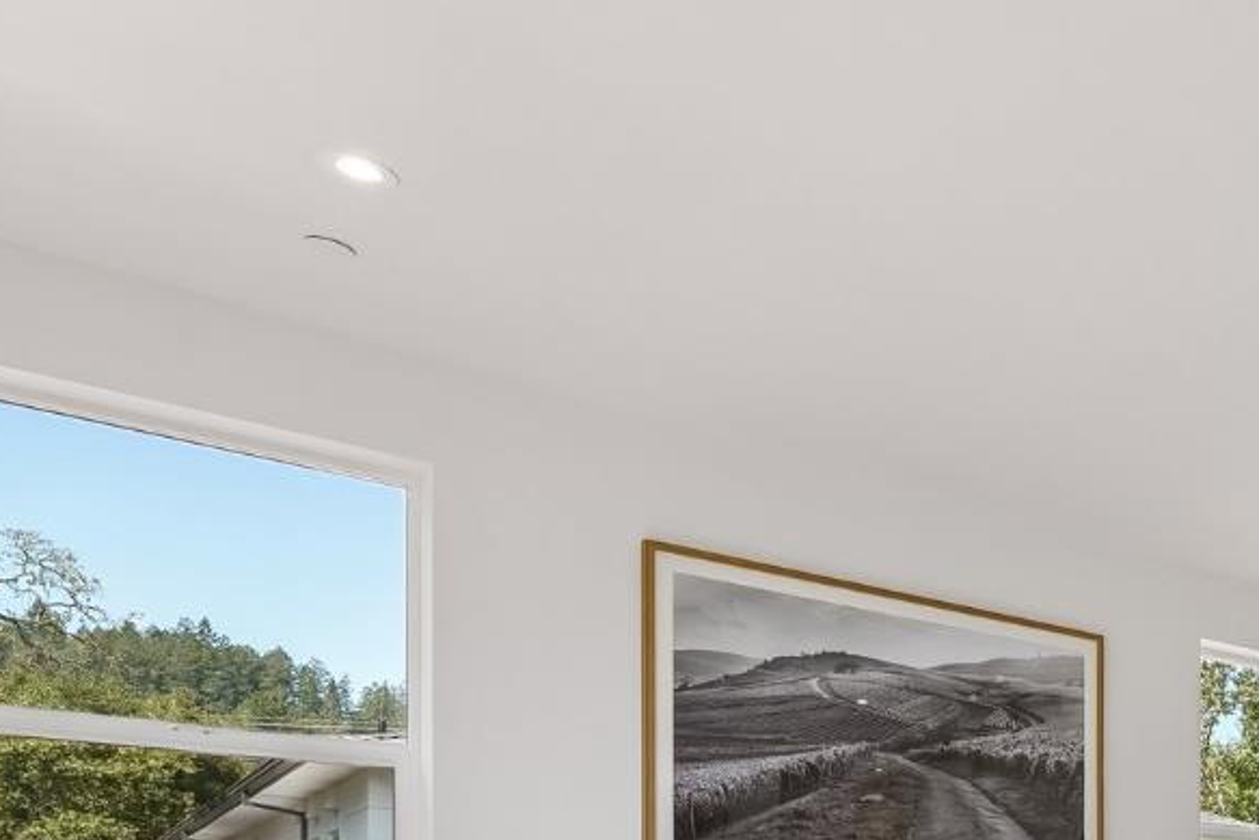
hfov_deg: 39.5
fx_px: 1259
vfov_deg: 32.0
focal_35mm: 36
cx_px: 1486
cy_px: 956
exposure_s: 1/100
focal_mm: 14
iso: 640
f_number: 8
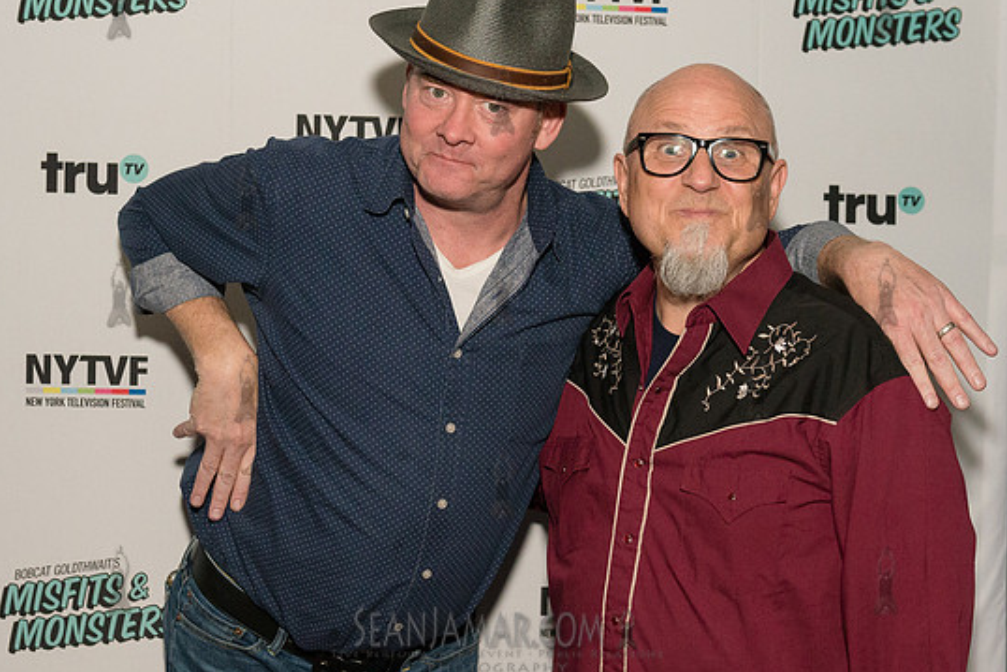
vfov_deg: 22.3
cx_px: 502
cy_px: 329
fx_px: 1707
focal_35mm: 61
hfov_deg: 32.9
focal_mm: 40
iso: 3200
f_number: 4
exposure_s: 1/640
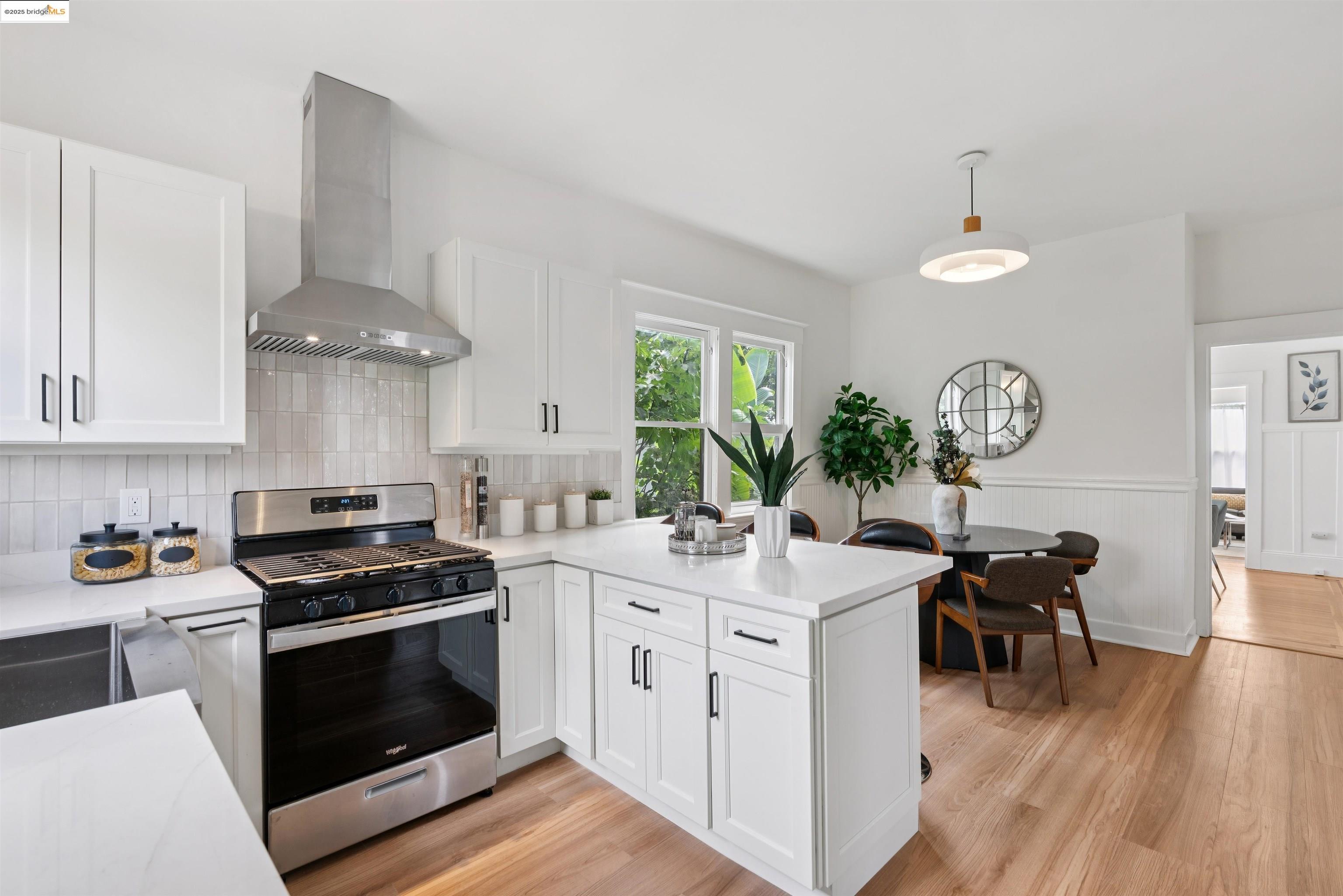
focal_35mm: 16
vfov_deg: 73.8
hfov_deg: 96.7
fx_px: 597
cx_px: 672
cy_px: 448
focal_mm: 16
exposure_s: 1/15
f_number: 9
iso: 320
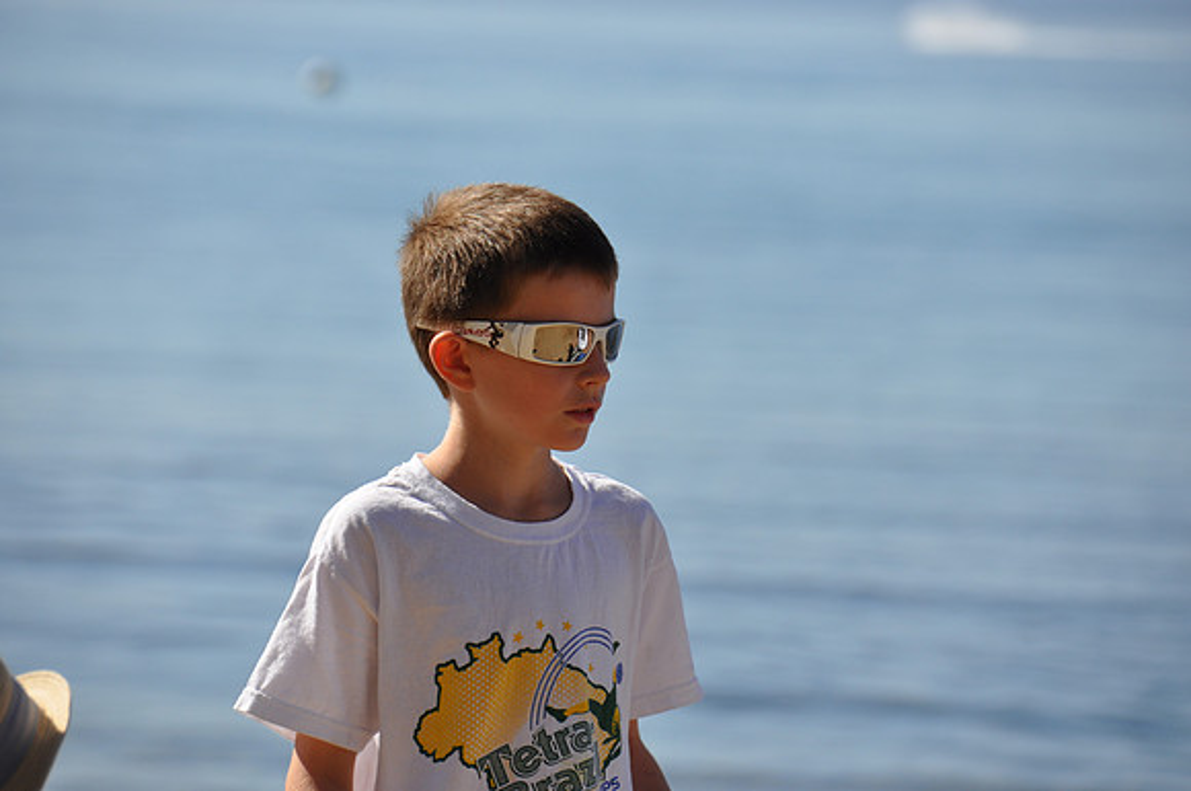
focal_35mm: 330
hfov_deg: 6.3
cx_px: 596
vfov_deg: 4.2
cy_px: 396
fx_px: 10902
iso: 200
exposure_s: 1/800
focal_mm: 220
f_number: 7.1
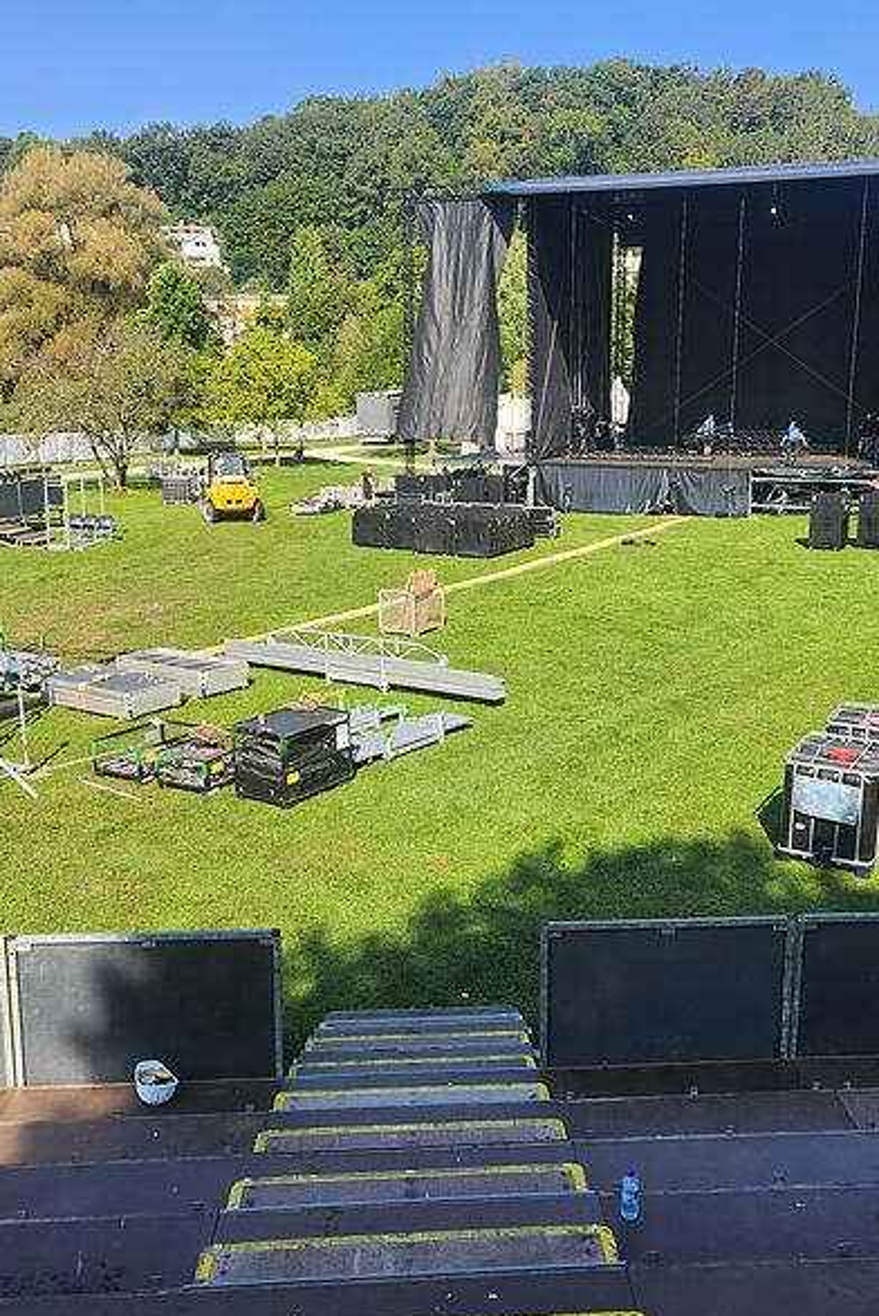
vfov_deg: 55.8
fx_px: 1244
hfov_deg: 38.9
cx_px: 484
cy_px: 668
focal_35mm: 34
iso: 50
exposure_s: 1/1554
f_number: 1.8
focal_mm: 5
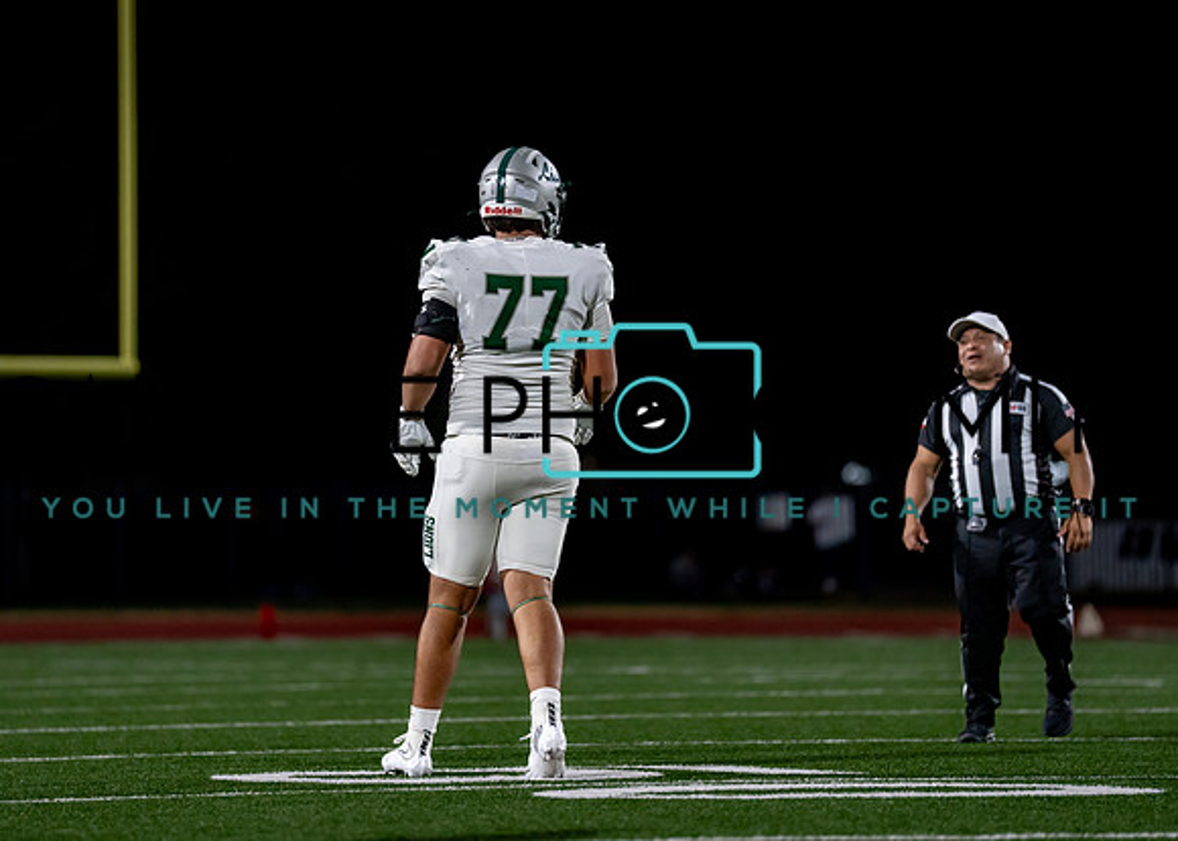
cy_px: 394
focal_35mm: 241
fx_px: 8067
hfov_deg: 8.4
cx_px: 526
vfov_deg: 6.0
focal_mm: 200
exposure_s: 1/1250
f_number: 2.8
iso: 3200
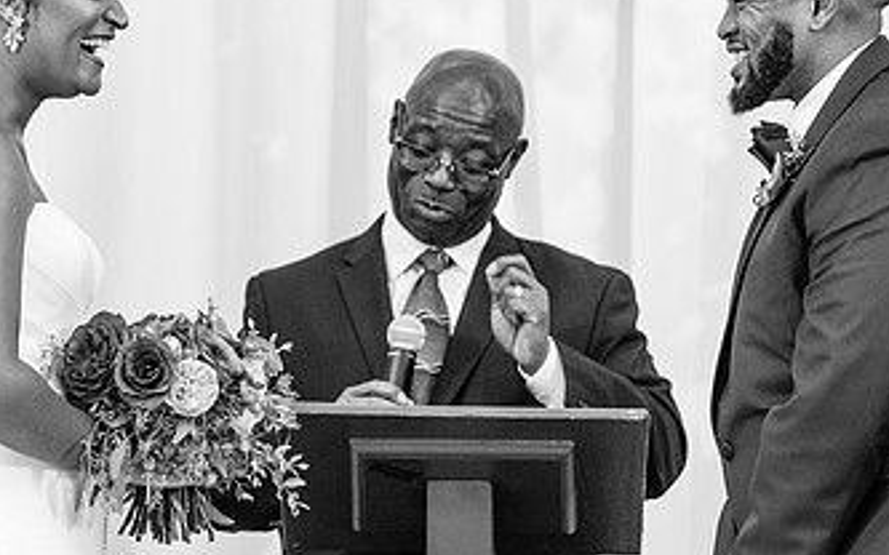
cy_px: 235
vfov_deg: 4.3
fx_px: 7437
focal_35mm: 307
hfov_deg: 6.8
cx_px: 463
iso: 2000
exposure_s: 1/100
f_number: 4
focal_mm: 161
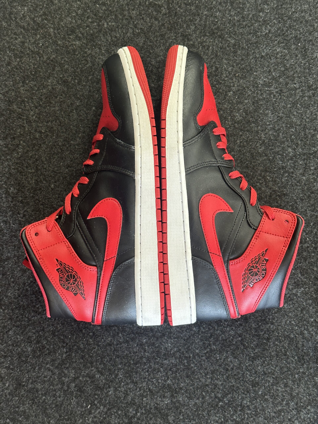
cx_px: 159
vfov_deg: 39.7
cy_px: 212
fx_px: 588
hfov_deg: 30.3
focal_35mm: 48
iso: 200
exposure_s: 1/50
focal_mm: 6.86
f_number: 1.78
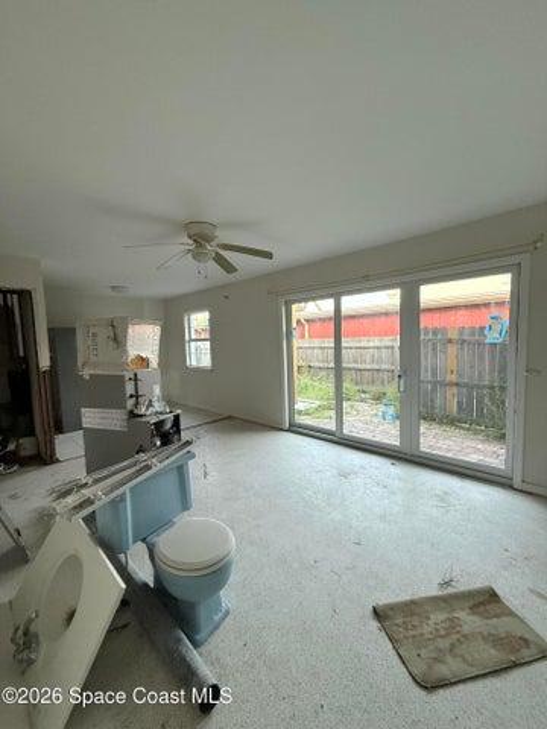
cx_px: 274
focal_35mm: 14
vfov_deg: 102.1
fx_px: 295
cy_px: 364
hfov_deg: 85.7
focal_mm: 2.22
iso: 320
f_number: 2.2
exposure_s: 1/99
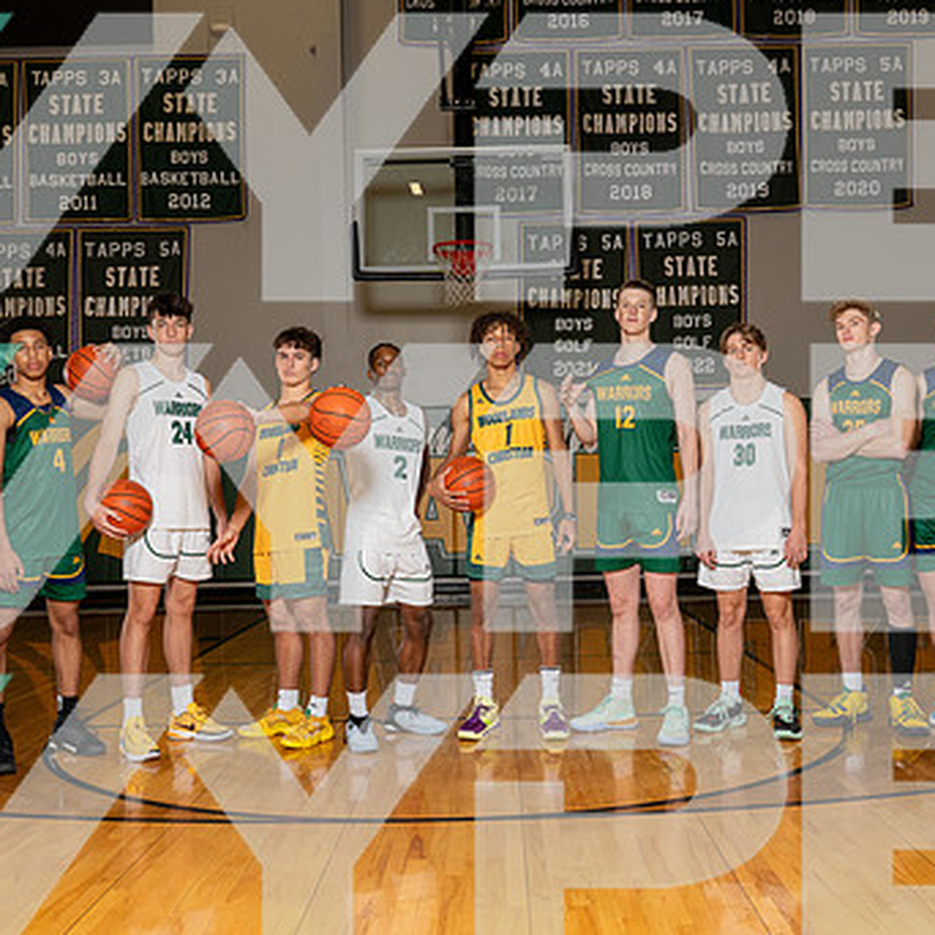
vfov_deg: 40.0
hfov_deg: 40.0
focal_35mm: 42
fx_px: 1283
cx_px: 496
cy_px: 447
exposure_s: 1/250
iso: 800
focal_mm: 27
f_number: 9
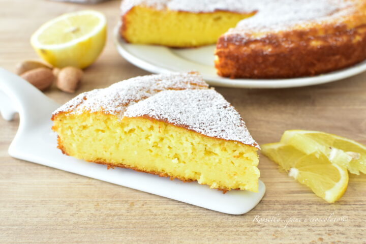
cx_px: 183
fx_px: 534
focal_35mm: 52
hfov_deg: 37.9
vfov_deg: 25.8
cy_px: 122
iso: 800
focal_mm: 35
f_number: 6.3
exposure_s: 1/8
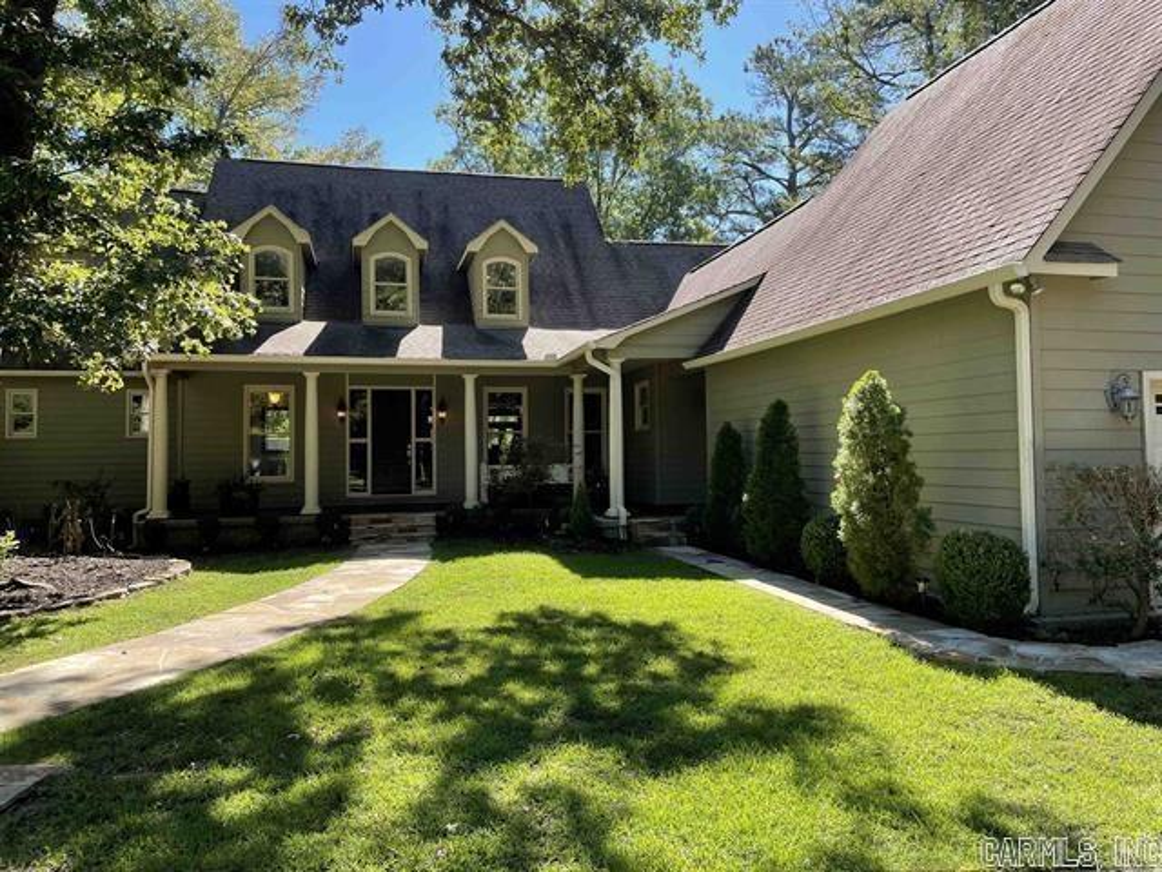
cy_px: 436
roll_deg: +0.9
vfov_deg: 53.1
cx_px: 581
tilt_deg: +1.9
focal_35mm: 26
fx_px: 873
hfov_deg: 67.3
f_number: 1.6
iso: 32
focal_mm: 4.2
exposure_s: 1/824
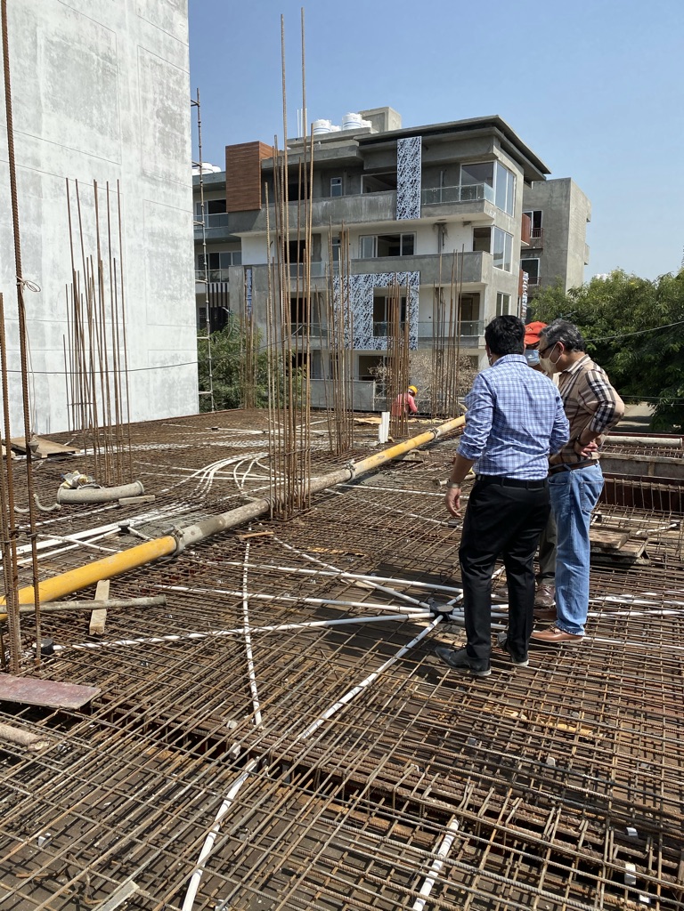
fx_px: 685
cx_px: 342
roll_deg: -1.1
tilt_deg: -8.3
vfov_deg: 67.3
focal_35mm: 26
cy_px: 456
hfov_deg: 53.1
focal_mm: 4.25
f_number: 1.8
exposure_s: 1/2890
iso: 32
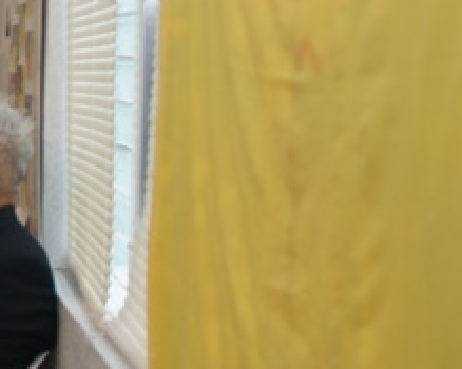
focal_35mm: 128
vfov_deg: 11.9
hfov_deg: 14.0
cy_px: -5
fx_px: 1749
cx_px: -255
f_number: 4
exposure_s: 1/60
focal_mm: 28
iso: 400
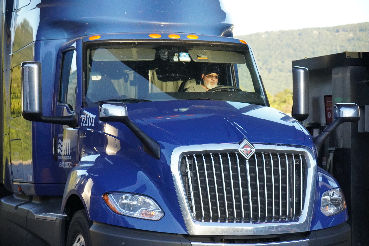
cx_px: 184
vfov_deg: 13.0
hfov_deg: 19.5
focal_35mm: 105
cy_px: 123
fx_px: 1076
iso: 5000
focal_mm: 70
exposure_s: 1/4000
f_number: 4
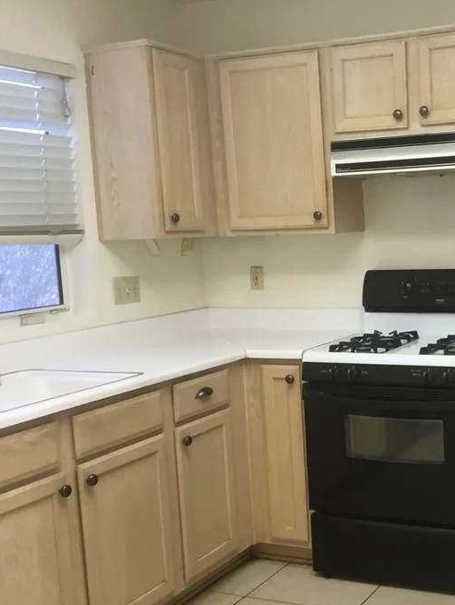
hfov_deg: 29.4
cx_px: 426
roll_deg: +2.4
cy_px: 329
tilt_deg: -6.6
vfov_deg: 40.4
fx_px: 823
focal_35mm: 47
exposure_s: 1/30
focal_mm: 3.3
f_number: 2.4
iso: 50
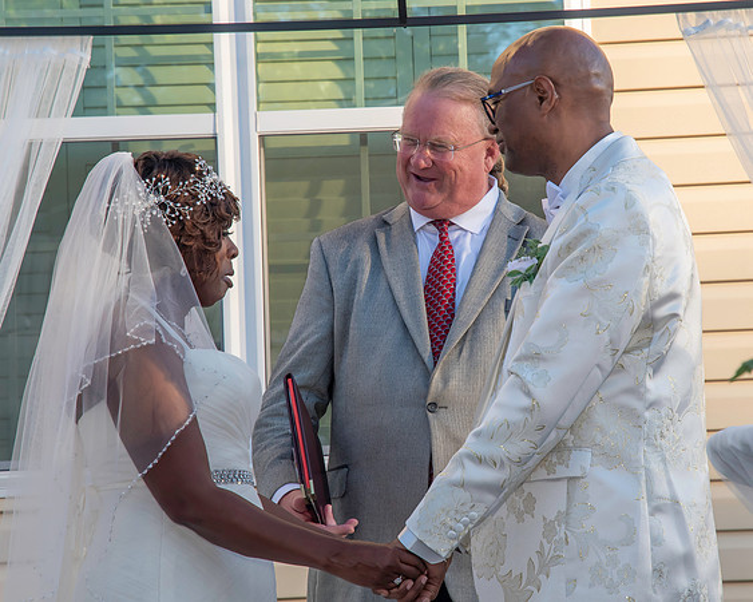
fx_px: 3308
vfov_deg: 10.4
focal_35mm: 148
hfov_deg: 13.0
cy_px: 271
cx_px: 443
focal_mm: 80
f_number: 7.1
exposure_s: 1/250
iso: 400
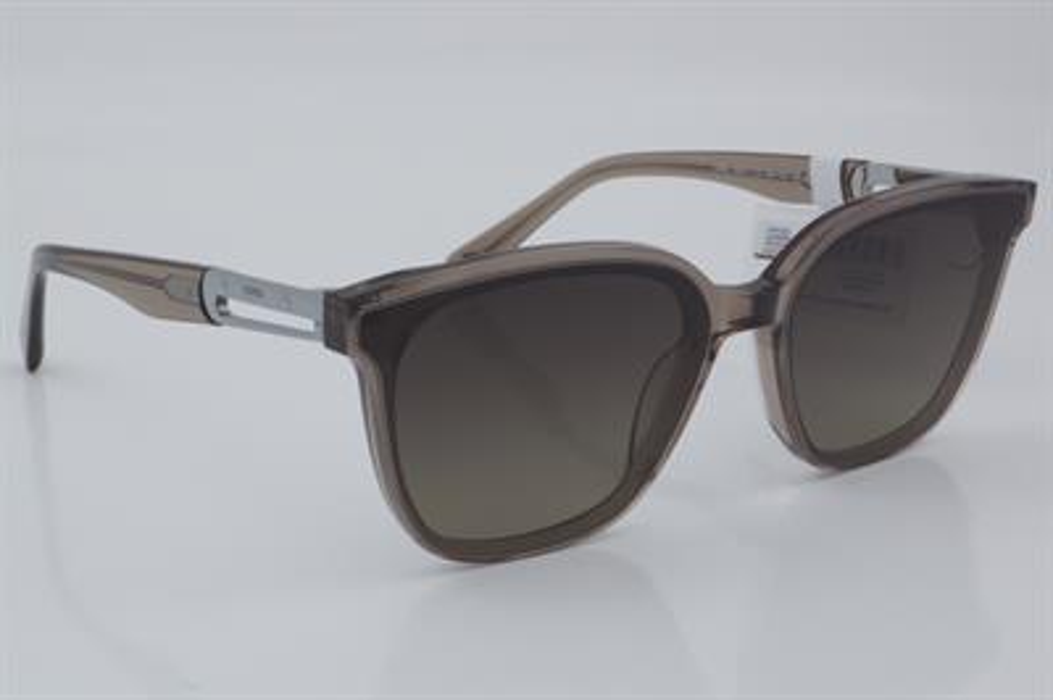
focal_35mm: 82
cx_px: 526
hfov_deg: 24.6
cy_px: 350
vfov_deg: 16.5
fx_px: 2411
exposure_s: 1/4
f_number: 32
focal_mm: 55
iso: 100
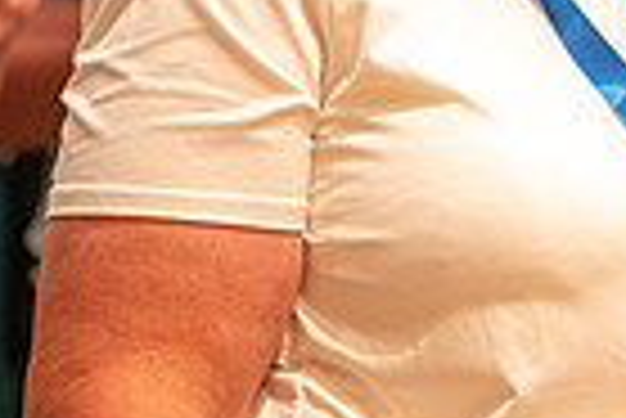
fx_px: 8355
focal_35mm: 480
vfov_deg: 2.9
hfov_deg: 4.3
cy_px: -263
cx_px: 612
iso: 1250
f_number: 2.8
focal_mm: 115
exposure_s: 1/125
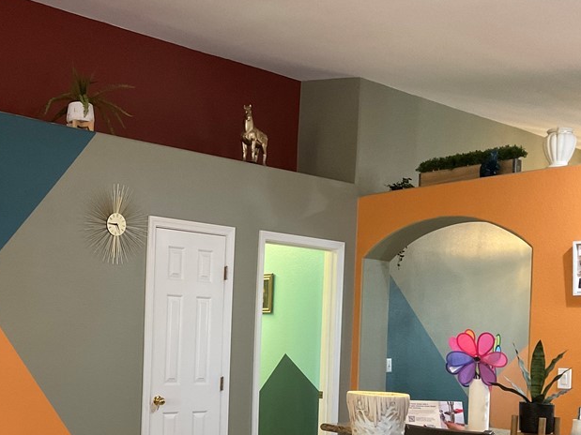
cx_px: 121
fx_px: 805
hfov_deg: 38.3
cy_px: 338
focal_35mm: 48
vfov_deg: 29.7
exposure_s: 1/40
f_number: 1.8
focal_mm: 3
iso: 200
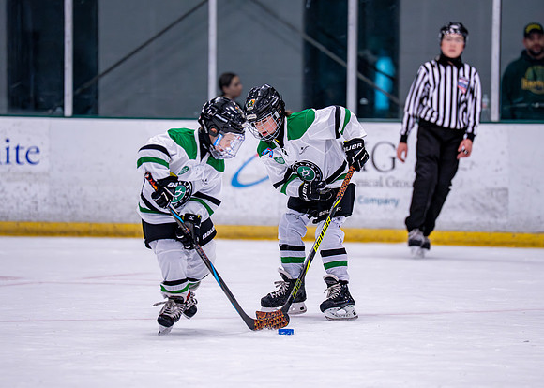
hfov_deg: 8.4
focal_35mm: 239
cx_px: 301
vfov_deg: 6.0
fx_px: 3684
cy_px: 177
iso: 2500
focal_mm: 200
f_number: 2.8
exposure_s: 1/1250
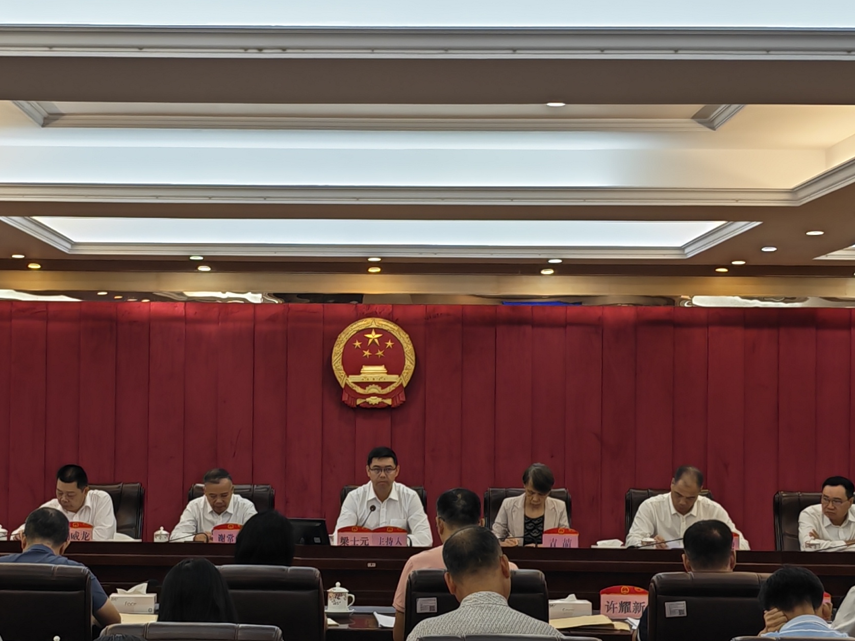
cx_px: 324
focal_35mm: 77
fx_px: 1902
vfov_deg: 19.1
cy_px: 348
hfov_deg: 25.3
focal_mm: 5.52
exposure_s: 1/50
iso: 64
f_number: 1.9
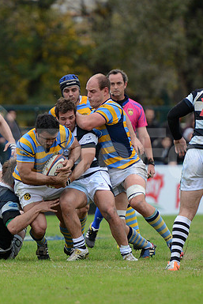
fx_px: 3439
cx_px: 100
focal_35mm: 407
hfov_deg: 3.4
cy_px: 152
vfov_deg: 5.1
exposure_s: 1/500
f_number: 4
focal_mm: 270
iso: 1600
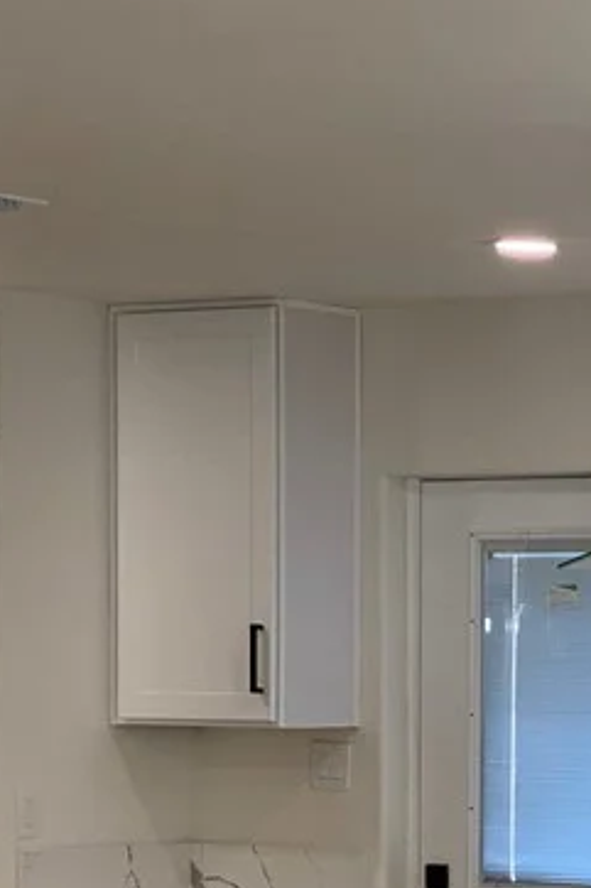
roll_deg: -1.5
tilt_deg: -2.6
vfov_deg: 13.3
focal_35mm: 153
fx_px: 3771
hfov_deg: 8.7
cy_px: 873
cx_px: 885
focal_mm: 6
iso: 100
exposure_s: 1/120
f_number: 2
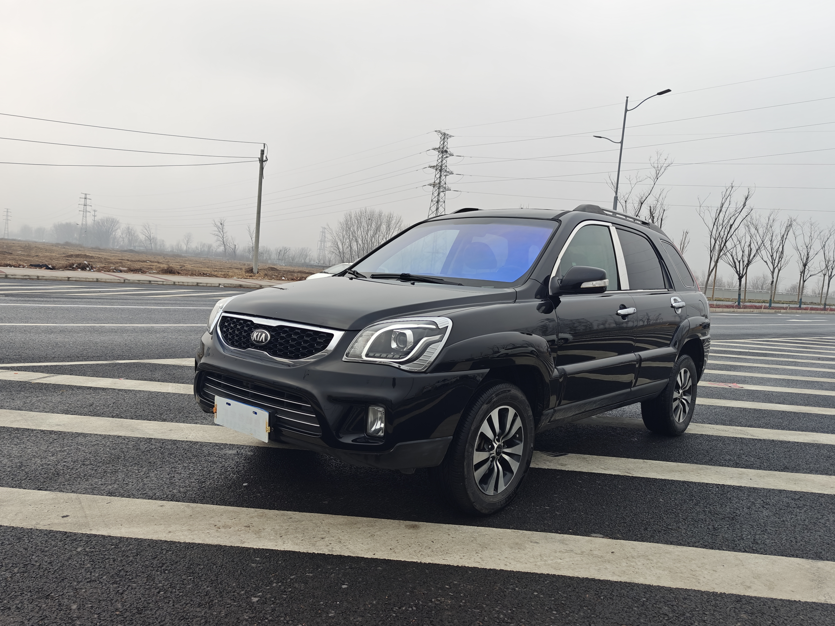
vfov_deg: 54.9
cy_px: 308
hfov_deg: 69.4
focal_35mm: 25
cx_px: 404
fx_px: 603
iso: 50
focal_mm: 6.06
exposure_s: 1/676
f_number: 1.6
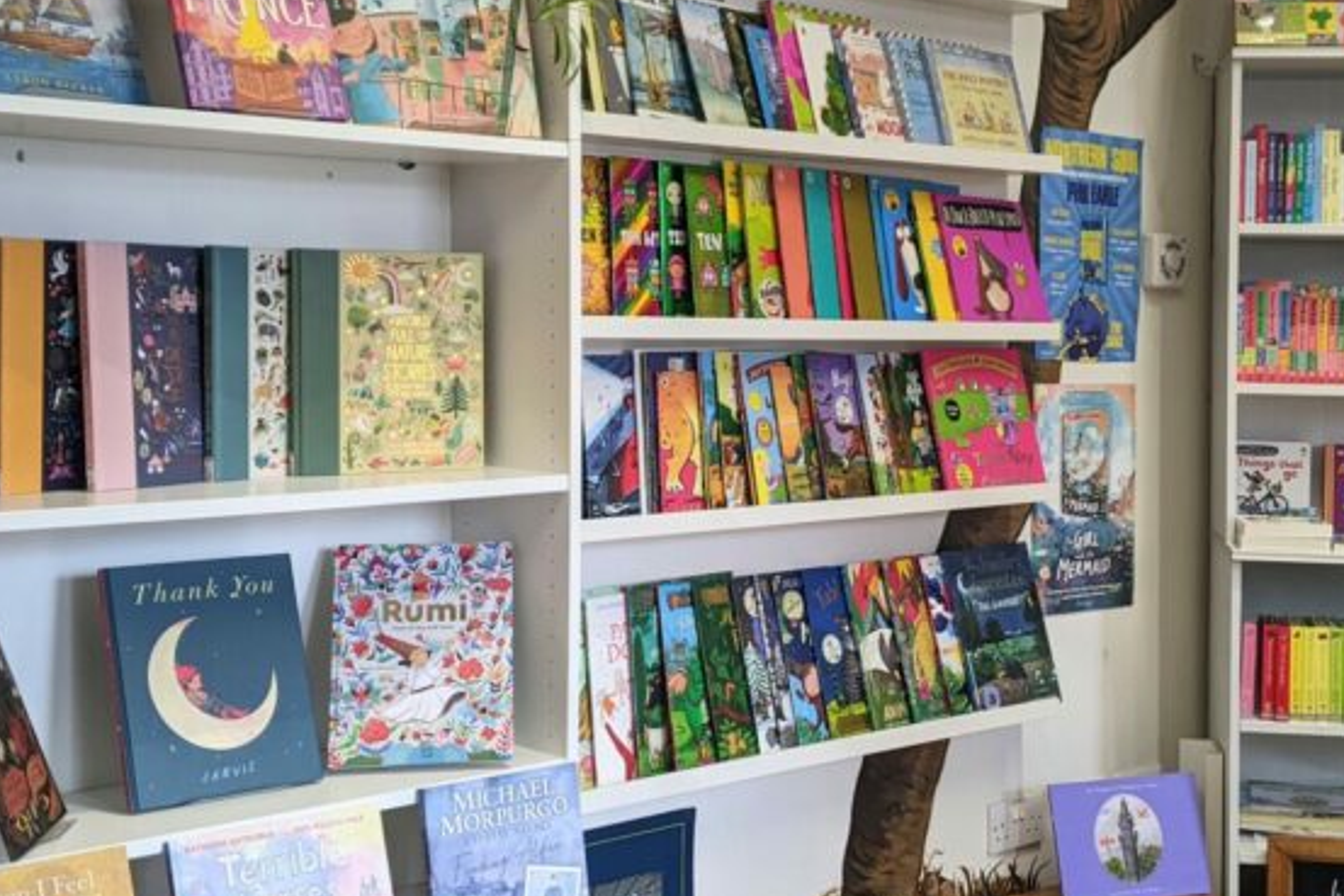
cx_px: 787
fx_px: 1942
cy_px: 389
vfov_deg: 26.0
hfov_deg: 38.1
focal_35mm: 52
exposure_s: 1/99.9
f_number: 1.8
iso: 103
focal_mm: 4.44
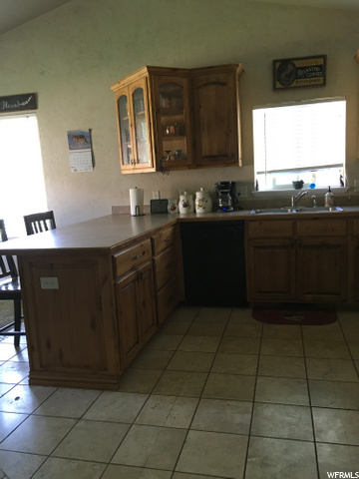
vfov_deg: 61.7
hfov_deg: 48.2
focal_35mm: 29
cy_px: 240
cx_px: 180
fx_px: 401
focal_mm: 4.15
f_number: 2.2
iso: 125
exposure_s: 1/30
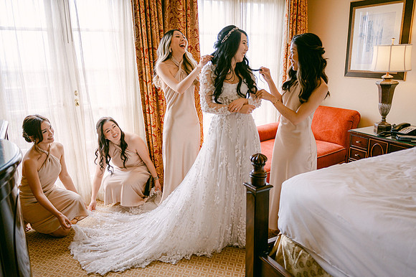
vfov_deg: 45.9
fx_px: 327
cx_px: 208
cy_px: 138
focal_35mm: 28
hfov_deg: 64.9
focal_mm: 28
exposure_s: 1/200
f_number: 2.8
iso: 400
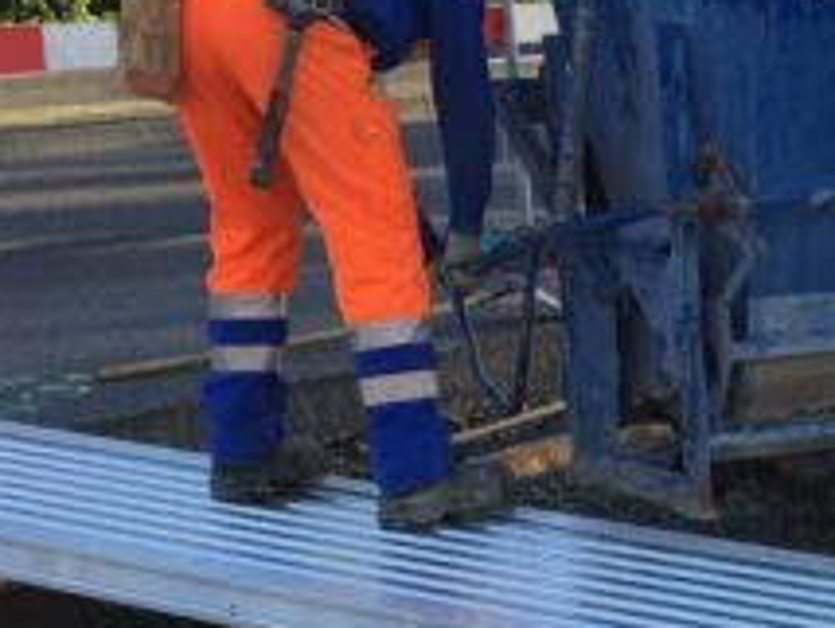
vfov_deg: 15.5
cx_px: 1036
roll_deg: +2.3
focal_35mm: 95
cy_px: 503
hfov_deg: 19.3
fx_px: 2294
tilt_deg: -13.1
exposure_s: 1/335
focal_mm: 4.15
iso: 32
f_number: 2.2
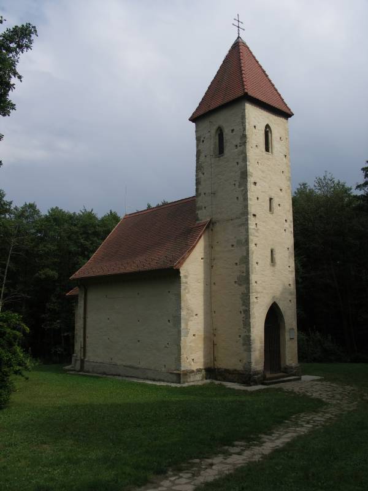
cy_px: 246
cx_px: 184
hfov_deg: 45.4
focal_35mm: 31
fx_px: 439
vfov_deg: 58.4
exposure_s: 1/1000
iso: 50
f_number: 2.8
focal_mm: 8.2
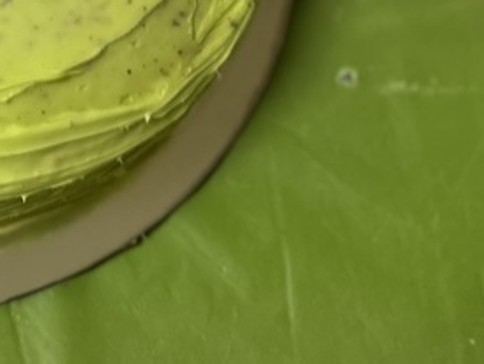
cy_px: -155
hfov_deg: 24.8
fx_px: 980
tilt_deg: -59.2
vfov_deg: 18.9
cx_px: -110
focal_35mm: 70
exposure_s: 1/60
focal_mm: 6.86
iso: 200
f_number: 1.78
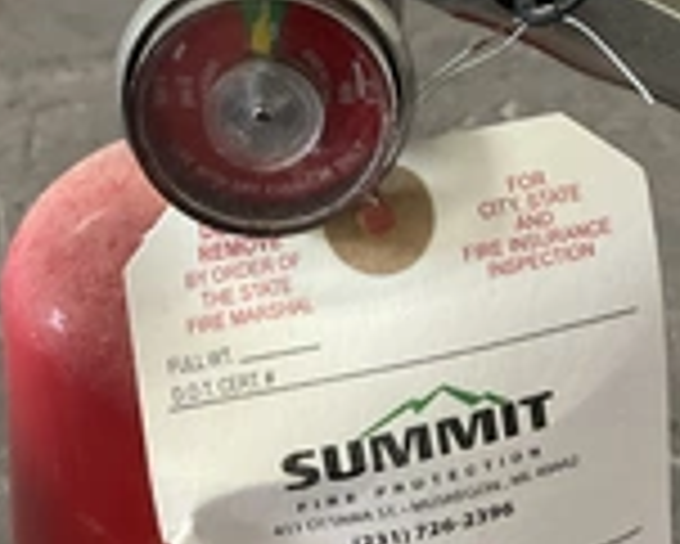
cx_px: 396
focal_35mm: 75
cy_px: 22
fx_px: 1510
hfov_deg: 25.3
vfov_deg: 19.9
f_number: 1.8
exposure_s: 1/60
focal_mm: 3
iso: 200
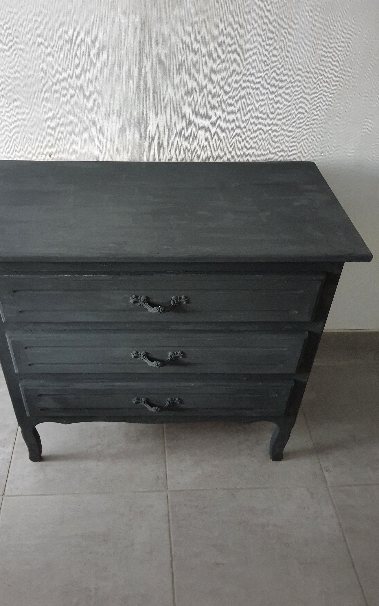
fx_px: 463
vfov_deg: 66.5
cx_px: 158
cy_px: 298
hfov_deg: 44.4
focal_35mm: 28
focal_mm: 4.32
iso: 500
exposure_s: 1/10
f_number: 1.7
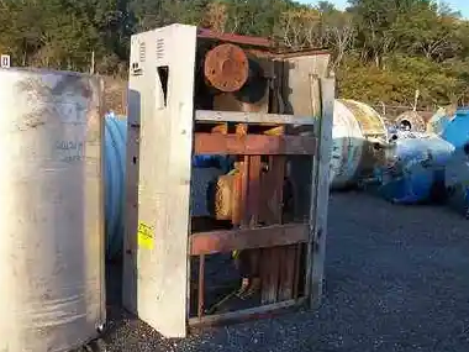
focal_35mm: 40
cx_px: 239
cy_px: 178
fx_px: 542
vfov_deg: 36.0
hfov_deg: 46.8
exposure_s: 1/250
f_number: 2.8
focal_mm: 6.3
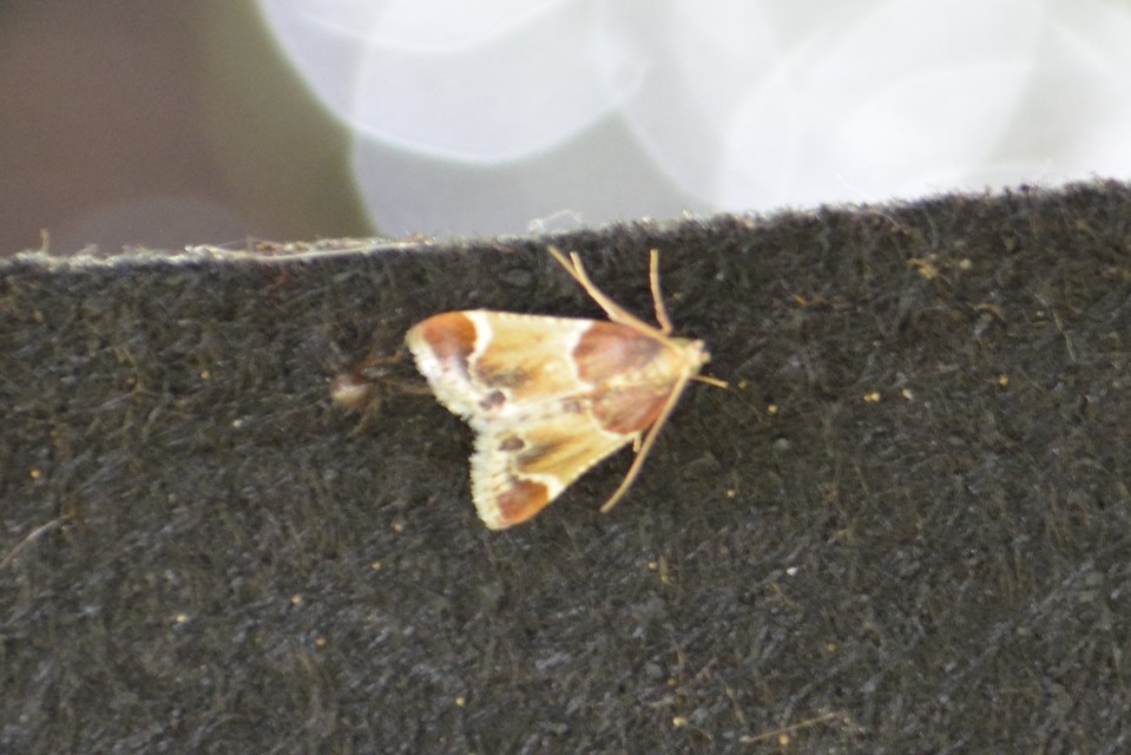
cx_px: 566
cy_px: 378
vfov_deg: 4.6
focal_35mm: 300
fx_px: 9427
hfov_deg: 6.9
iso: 1600
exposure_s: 1/15
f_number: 5
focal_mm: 200
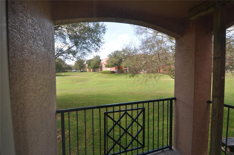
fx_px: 107
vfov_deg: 71.9
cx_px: 117
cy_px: 78
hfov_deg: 95.1
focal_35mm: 16
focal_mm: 11
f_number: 5.6
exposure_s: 1/125
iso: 200
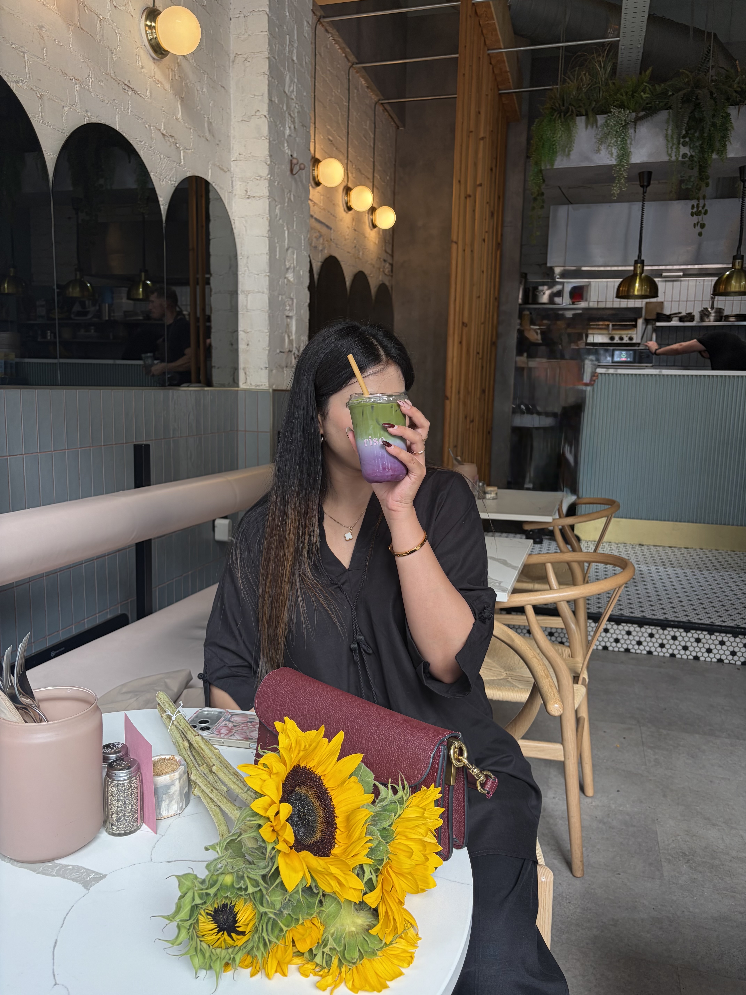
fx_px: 747
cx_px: 373
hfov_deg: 53.1
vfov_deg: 67.3
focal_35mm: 26
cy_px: 498
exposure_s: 1/100
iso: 50
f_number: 1.6
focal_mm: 5.96
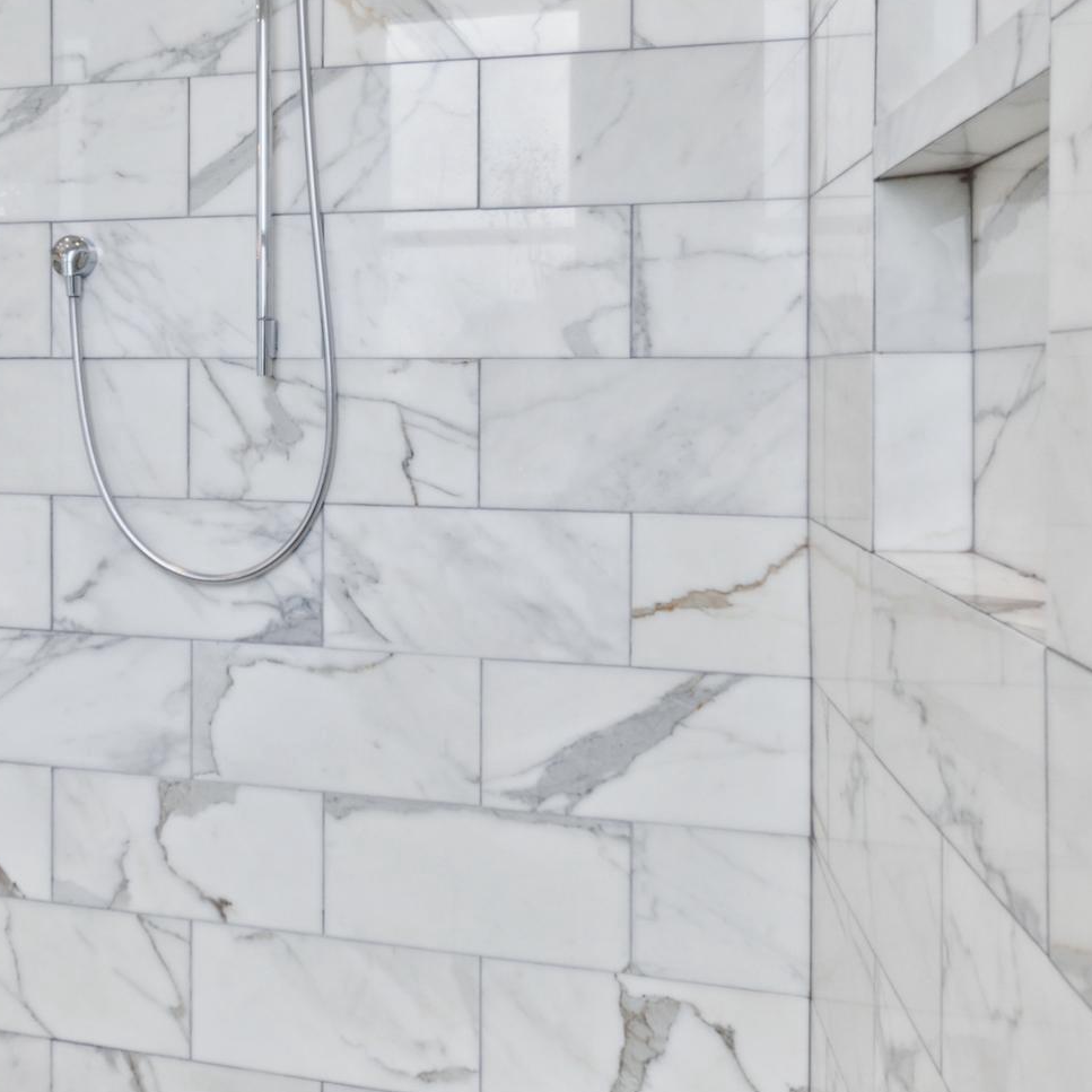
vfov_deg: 58.8
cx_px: 256
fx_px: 964
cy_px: 470
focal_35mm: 27
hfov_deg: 55.8
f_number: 8
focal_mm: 10
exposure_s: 1/15
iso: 200
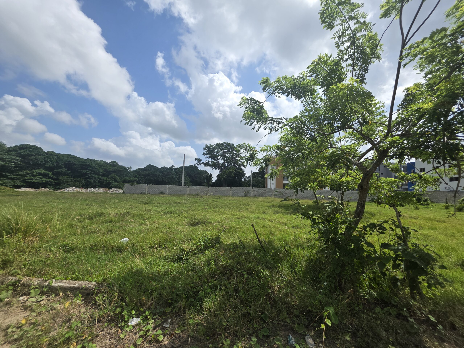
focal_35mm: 13
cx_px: 232
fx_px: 174
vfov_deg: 89.9
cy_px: 174
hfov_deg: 106.2
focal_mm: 2.2
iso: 40
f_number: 1.9
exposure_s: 1/2524
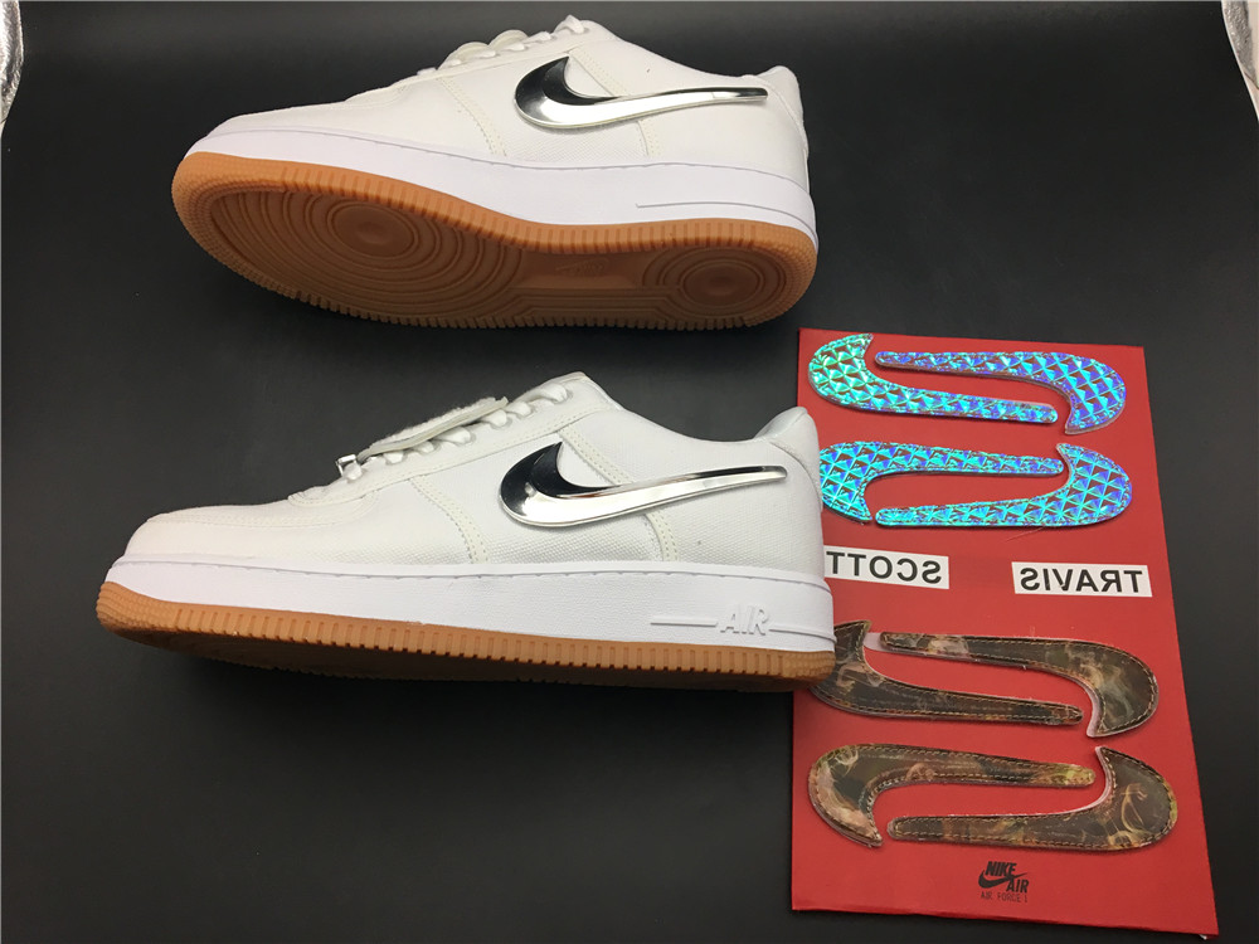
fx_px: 1055
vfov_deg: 48.2
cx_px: 630
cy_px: 472
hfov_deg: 61.7
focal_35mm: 29
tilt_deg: -67.5
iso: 25
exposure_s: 1/30
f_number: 2.2
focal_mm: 4.15
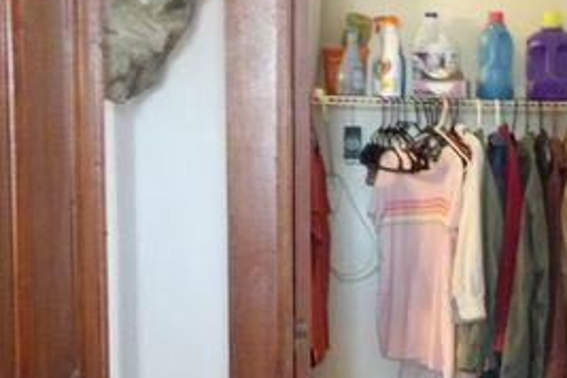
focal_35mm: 103
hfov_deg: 19.5
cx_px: 510
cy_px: 336
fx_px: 1622
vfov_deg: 13.2
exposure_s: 1/4
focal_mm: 5.9
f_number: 3.6
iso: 800
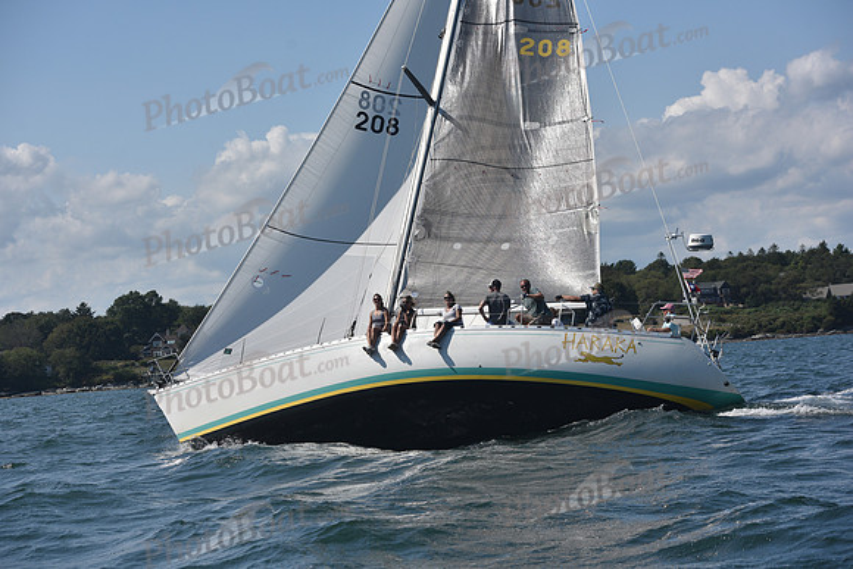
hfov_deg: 28.8
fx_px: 1659
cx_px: 426
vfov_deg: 19.5
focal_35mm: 70
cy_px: 284
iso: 250
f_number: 5.6
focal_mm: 70
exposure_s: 1/1250
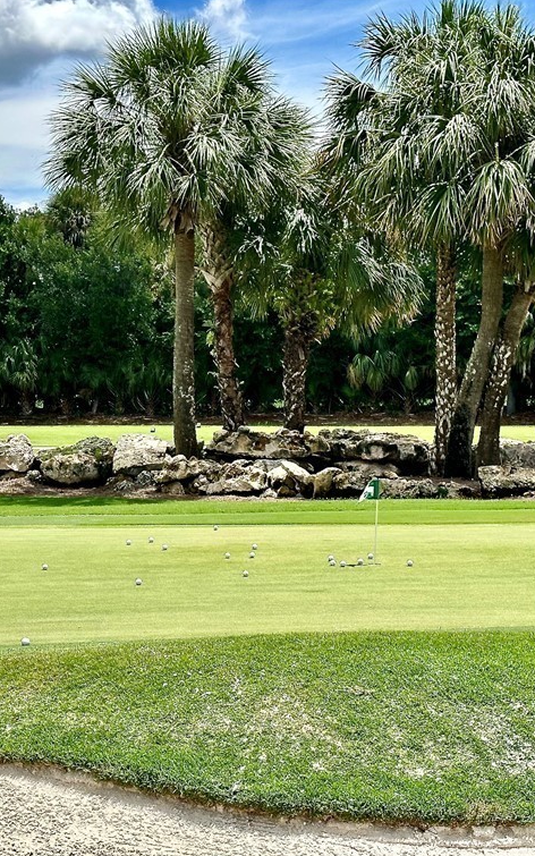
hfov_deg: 18.8
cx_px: 176
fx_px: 1609
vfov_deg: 29.8
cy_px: 431
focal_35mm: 69
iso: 64
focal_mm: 6.86
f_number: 1.78
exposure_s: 1/3597
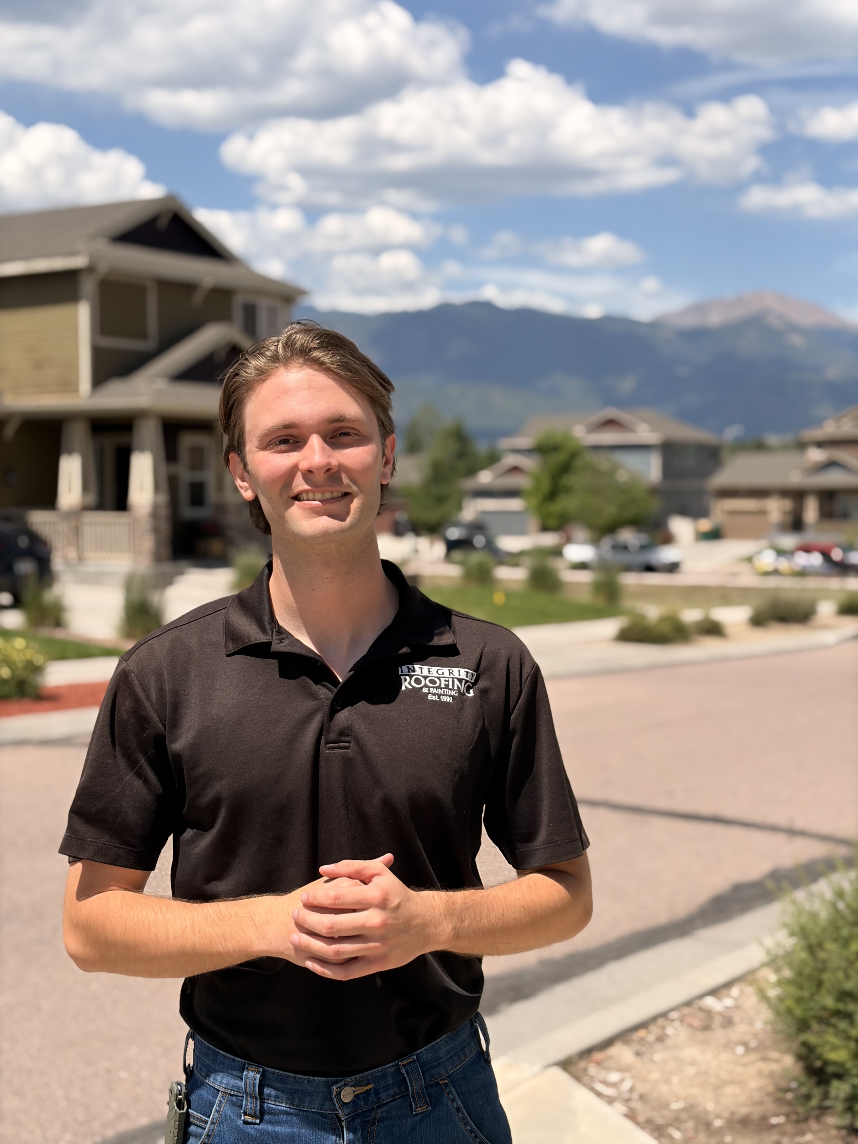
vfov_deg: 36.8
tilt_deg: -2.3
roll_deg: +0.0
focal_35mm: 52
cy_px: 572
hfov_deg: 28.0
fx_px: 1719
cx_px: 429
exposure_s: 1/3831
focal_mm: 5.96
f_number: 1.6
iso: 40
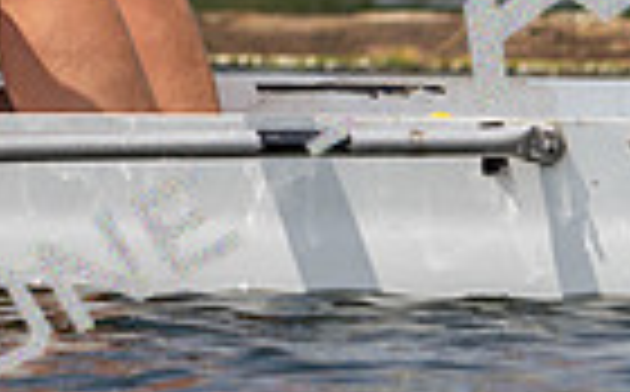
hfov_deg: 1.7
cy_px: -318
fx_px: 21633
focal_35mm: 1262
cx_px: 68
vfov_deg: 1.0
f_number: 5.6
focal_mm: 298
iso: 200
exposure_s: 1/1600
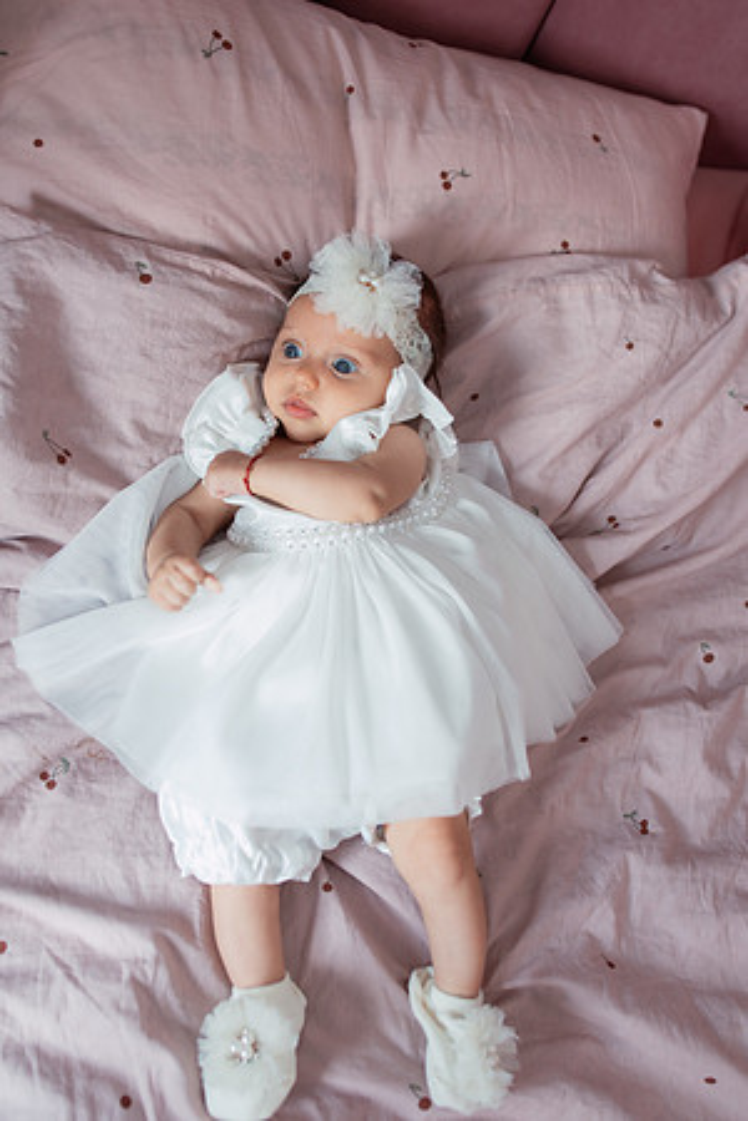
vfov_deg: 54.4
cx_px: 374
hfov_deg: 37.9
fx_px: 1091
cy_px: 560
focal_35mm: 35
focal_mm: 35
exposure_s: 1/200
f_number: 3.2
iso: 640
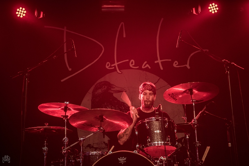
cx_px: 124
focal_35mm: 70
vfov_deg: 19.5
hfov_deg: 28.8
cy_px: 83
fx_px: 484
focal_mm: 70
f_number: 2.8
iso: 1250
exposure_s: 1/100
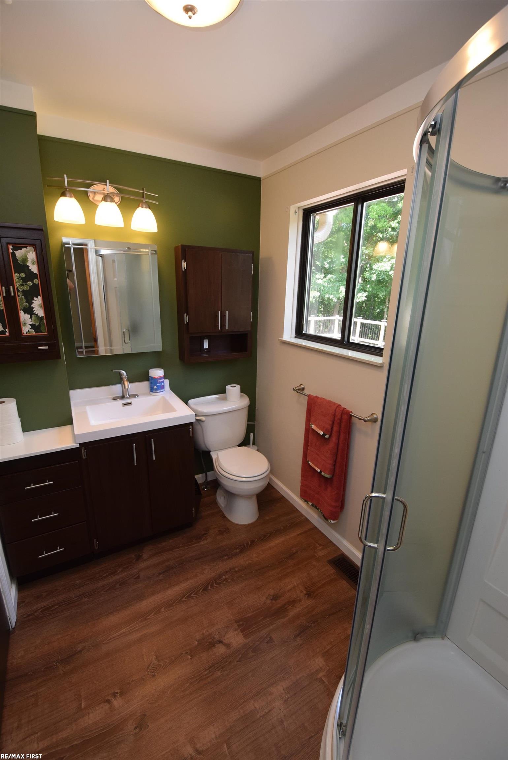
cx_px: 254
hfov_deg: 77.4
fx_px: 317
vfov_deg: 100.3
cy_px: 380
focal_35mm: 15
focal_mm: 10
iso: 560
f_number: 5.6
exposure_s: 1/125
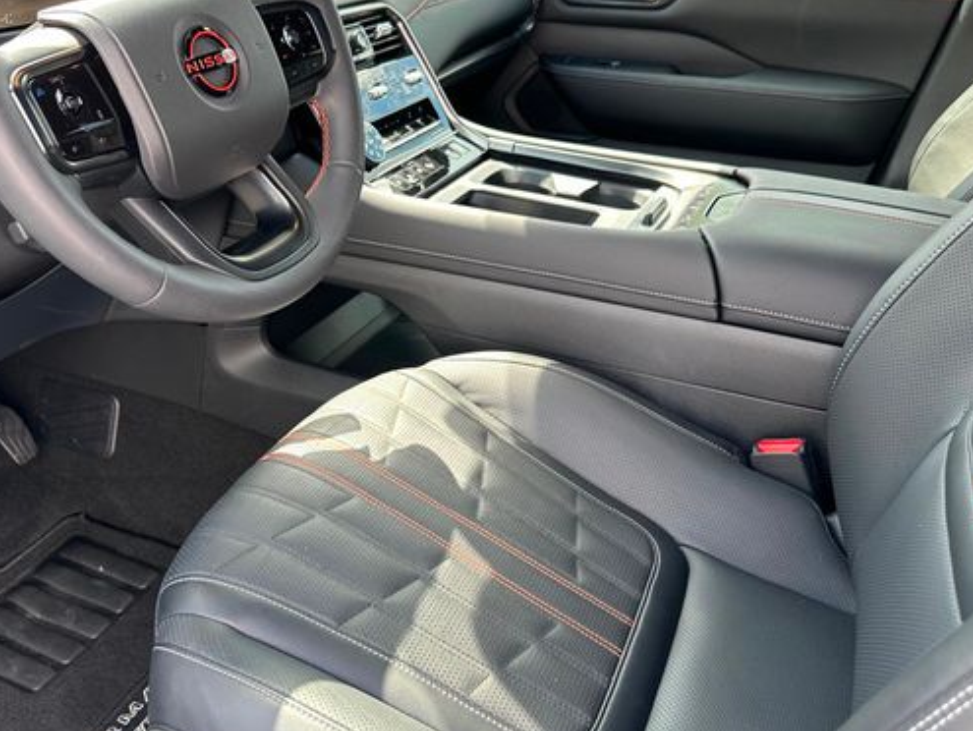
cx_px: 429
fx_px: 872
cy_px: 342
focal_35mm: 31
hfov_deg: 58.2
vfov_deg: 45.5
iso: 80
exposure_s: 1/171
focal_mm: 6.86
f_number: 1.78
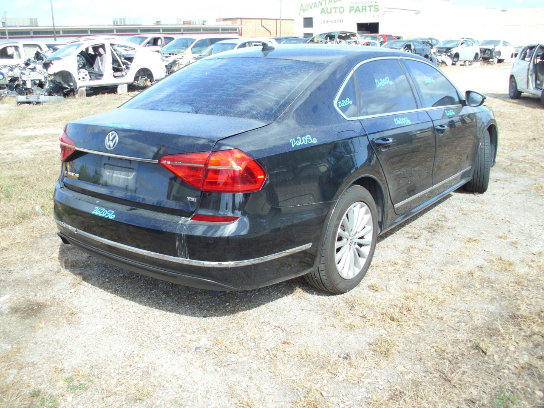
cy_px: 204
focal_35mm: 38
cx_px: 272
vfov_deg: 37.7
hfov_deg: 49.0
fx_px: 597
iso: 50
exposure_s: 1/412
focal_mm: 6.3
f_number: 2.9
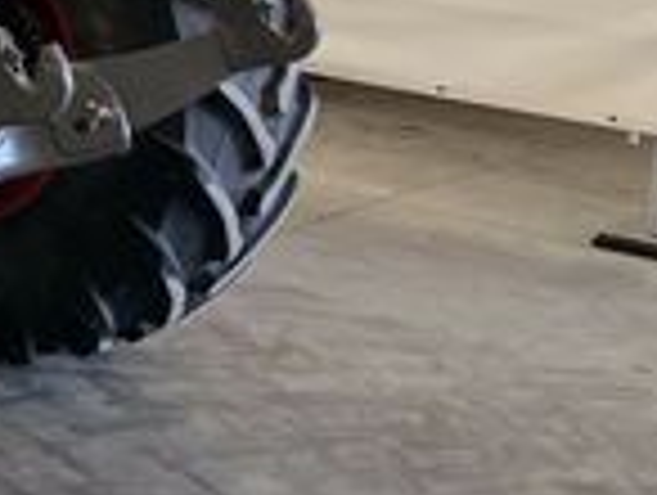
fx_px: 1996
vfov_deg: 13.3
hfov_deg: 15.9
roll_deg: -0.5
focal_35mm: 105
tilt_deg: -1.1
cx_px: -524
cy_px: -256
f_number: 1.8
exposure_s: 1/112
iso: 80
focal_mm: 3.99
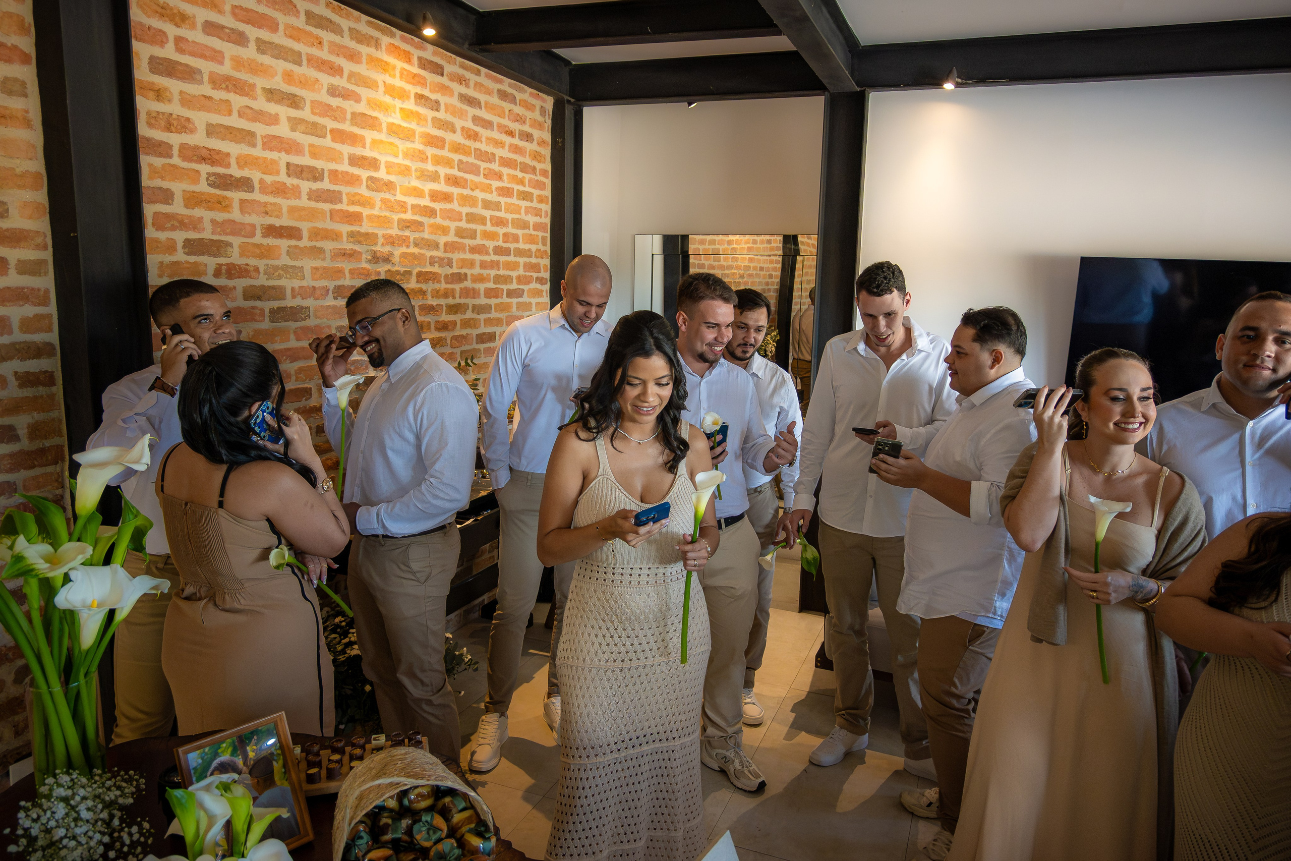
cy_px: 430
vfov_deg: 53.1
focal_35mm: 24
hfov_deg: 73.7
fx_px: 861
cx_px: 646
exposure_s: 1/320
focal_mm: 16
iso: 1600
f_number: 3.5
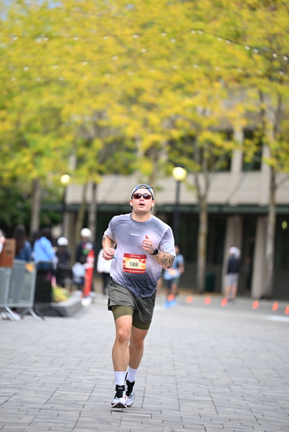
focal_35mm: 180
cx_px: 144
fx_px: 2166
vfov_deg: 11.4
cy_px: 216
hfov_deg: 7.6
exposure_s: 1/1600
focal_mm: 180
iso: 640
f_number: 2.8
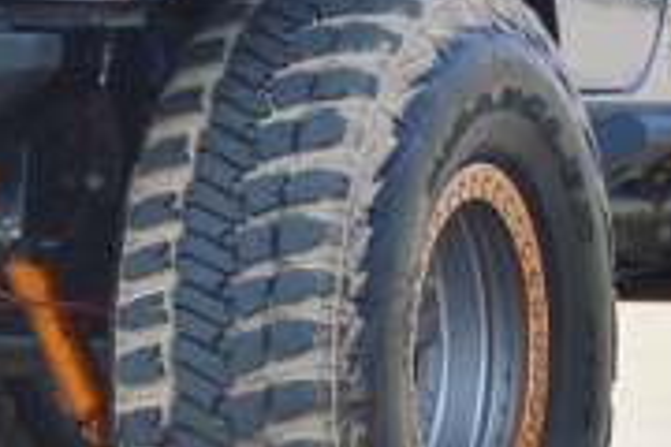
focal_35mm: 587
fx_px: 10932
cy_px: -229
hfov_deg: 3.5
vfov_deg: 2.3
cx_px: 611
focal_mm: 55
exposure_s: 1/200
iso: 100
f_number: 7.1
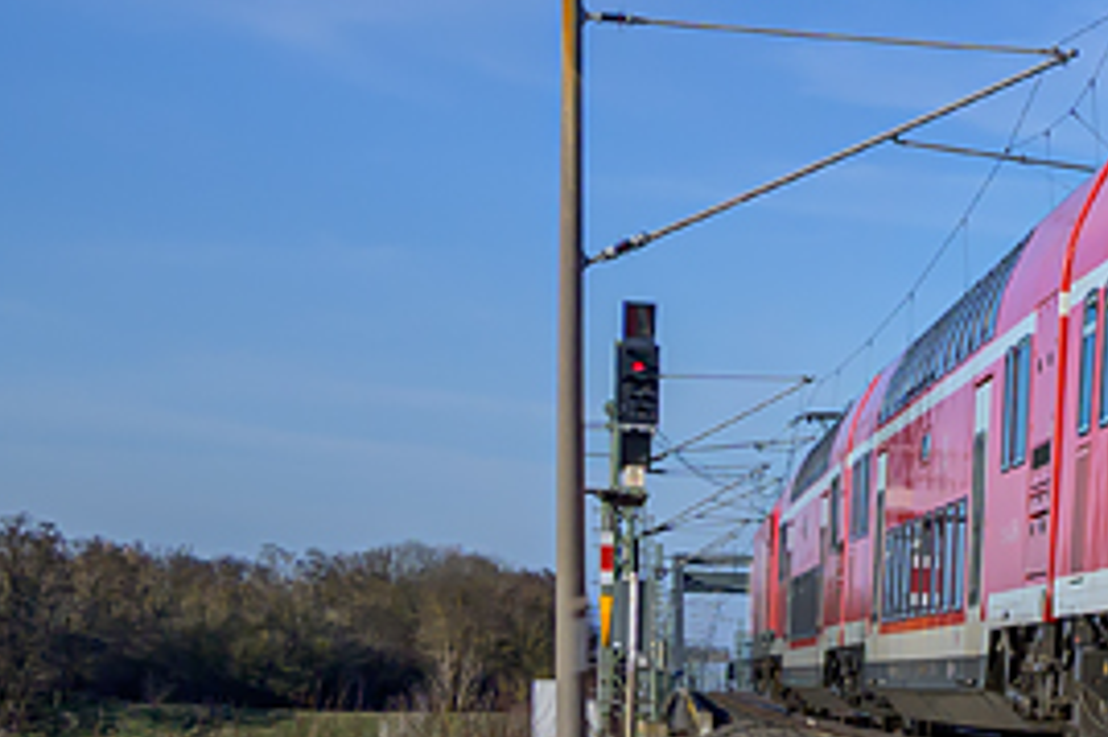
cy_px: 231
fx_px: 5144
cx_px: 2212
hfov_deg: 11.2
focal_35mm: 167
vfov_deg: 8.2
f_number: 8
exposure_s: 1/1000
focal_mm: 25
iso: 400
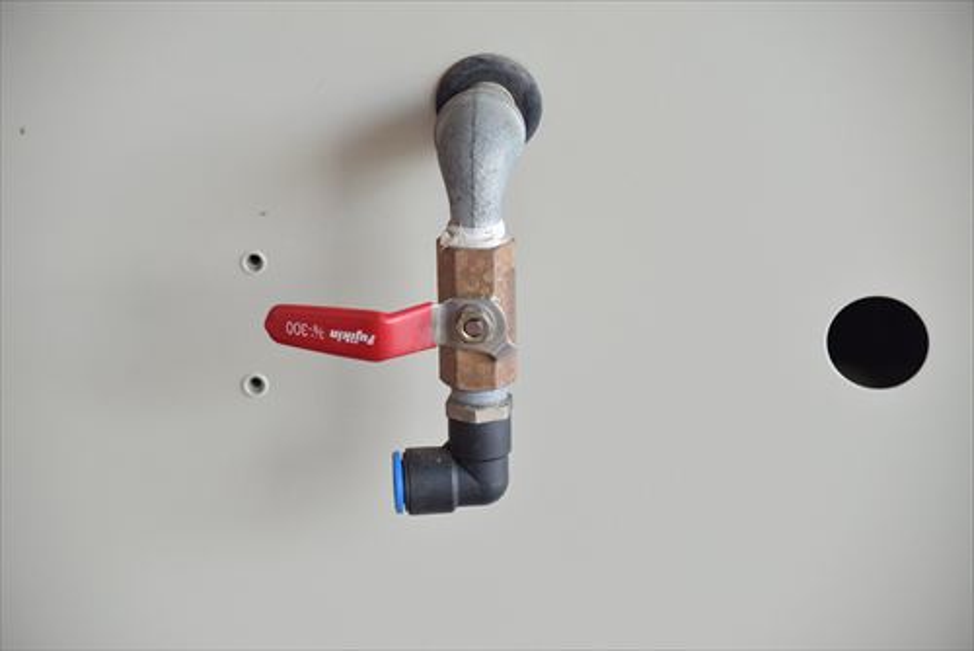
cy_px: 326
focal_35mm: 158
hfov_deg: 13.0
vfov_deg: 8.7
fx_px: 4264
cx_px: 487
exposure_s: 1/800
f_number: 6.3
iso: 1250
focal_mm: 105
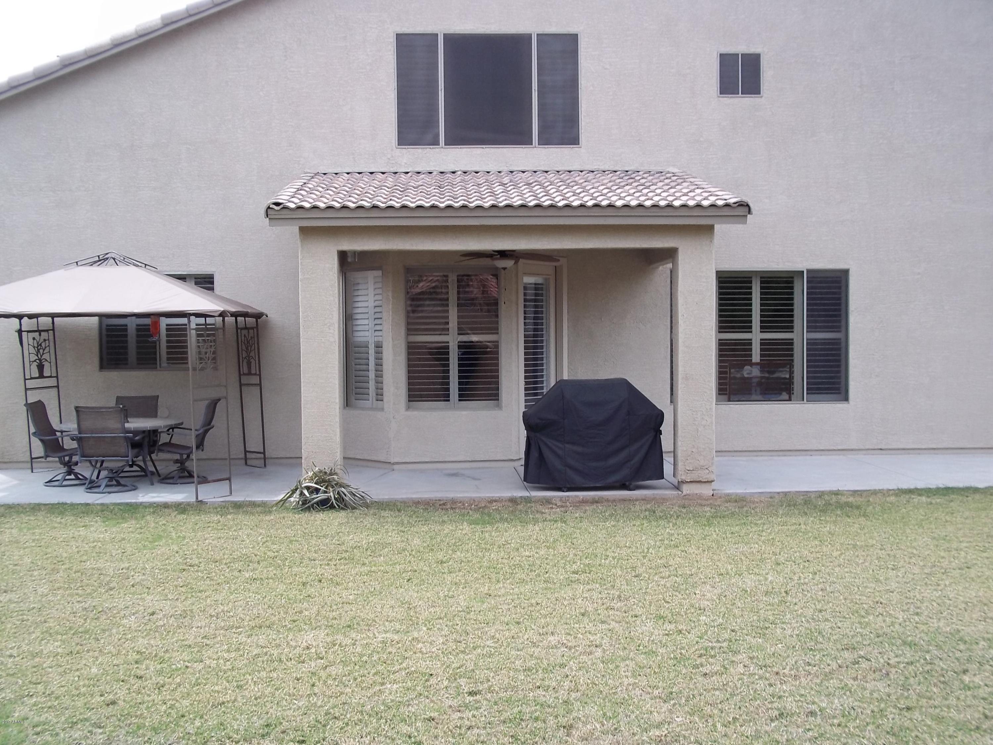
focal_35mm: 36
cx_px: 496
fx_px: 1033
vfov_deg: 39.7
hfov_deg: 51.4
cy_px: 372
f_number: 8
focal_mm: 6.5
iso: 80
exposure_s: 1/100
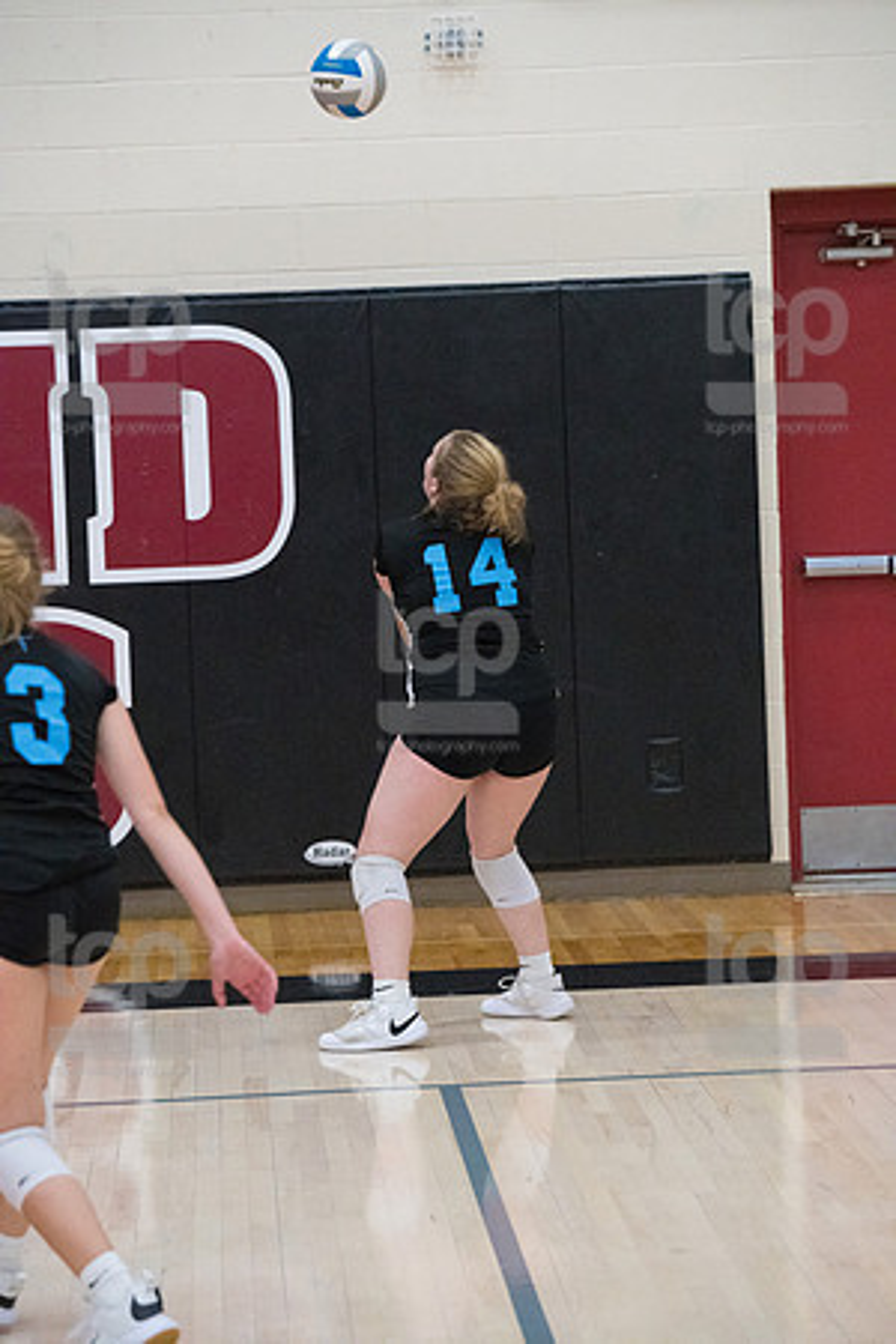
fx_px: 5040
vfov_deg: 15.2
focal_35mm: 135
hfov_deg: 10.2
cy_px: 672
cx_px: 448
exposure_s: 1/1000
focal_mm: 135
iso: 6400
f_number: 4.5
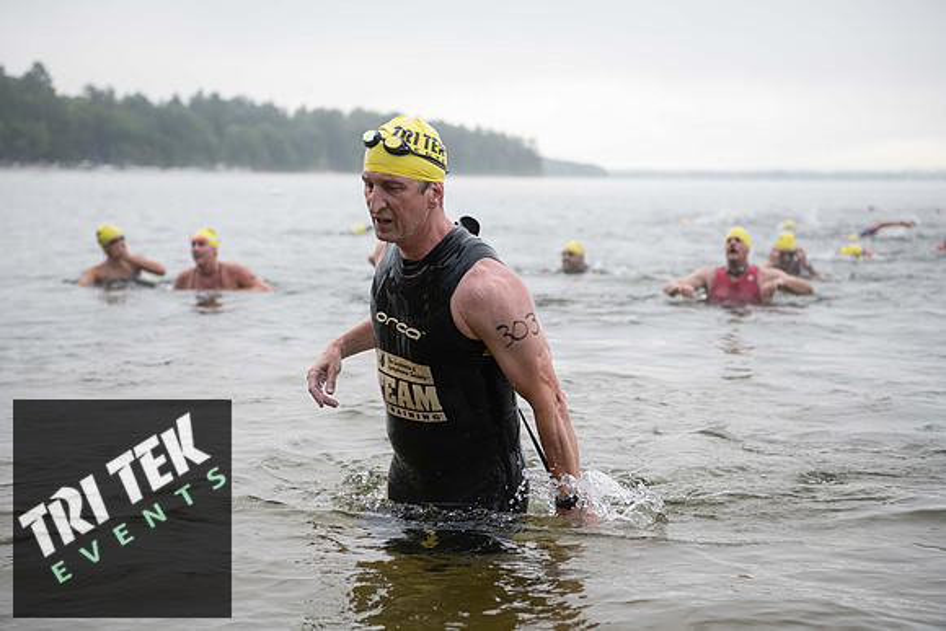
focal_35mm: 70
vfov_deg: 19.5
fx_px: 1840
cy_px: 316
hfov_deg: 28.8
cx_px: 473
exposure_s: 1/640
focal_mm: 70
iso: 500
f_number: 4
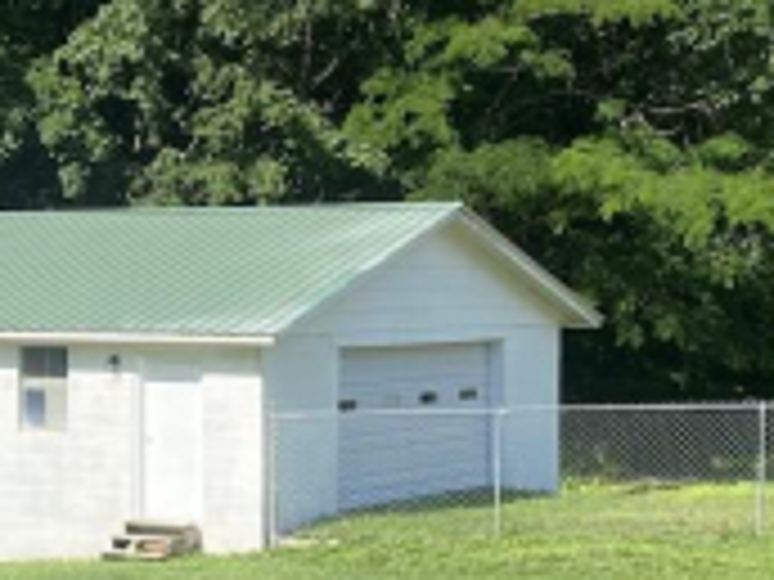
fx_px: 2258
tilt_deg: -1.1
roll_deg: +0.3
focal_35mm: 101
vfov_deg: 14.6
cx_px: 16
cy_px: 324
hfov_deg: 19.0
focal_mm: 4.25
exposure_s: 1/1377
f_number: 1.8
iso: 32
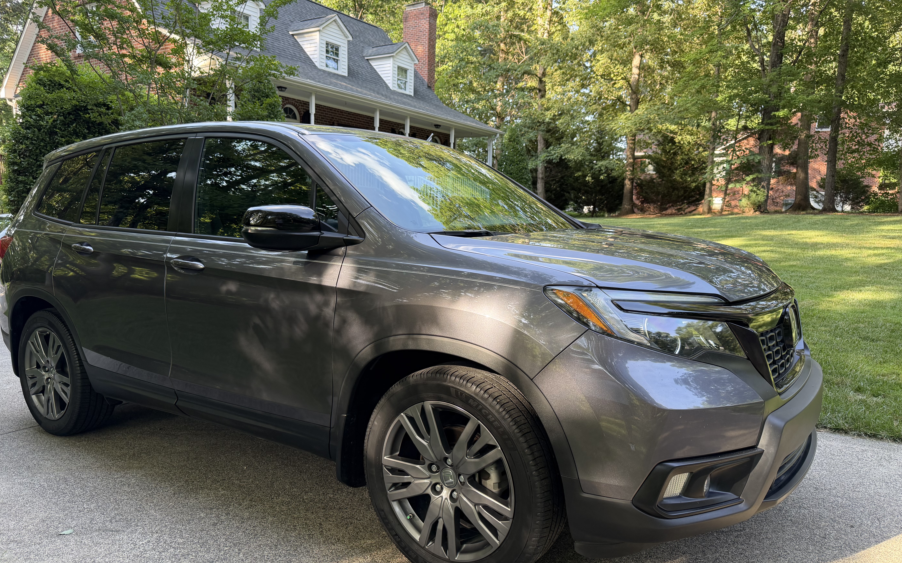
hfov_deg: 70.4
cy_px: 291
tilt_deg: -7.5
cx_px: 443
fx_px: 639
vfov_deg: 47.6
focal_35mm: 26
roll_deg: -2.3
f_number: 1.78
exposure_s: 1/181
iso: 100
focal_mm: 6.76
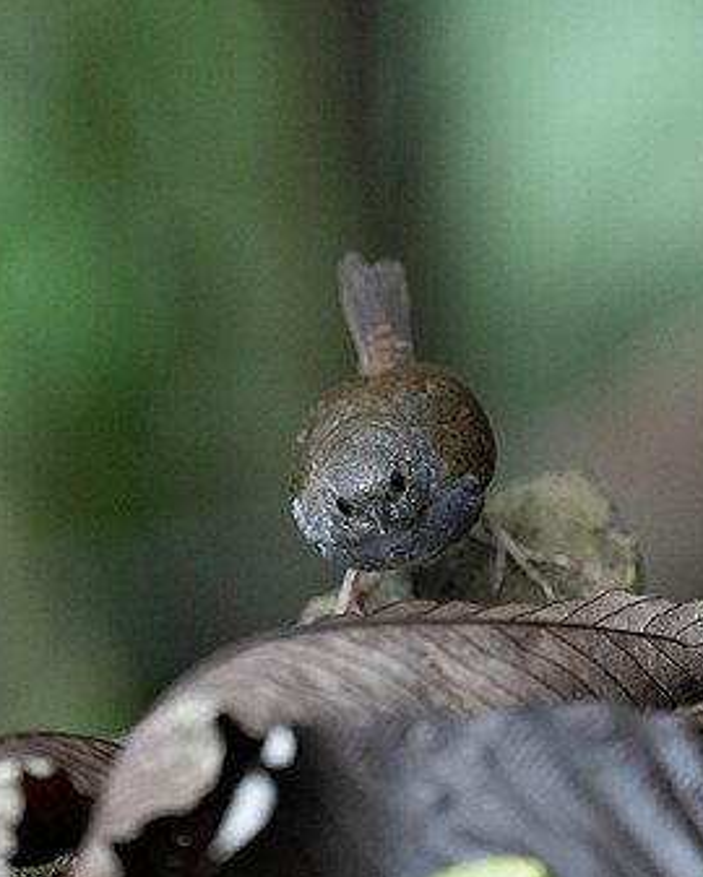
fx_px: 16786
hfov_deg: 2.4
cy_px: 436
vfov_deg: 3.0
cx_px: 409
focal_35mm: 646
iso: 5600
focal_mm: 400
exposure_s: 1/200
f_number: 2.8
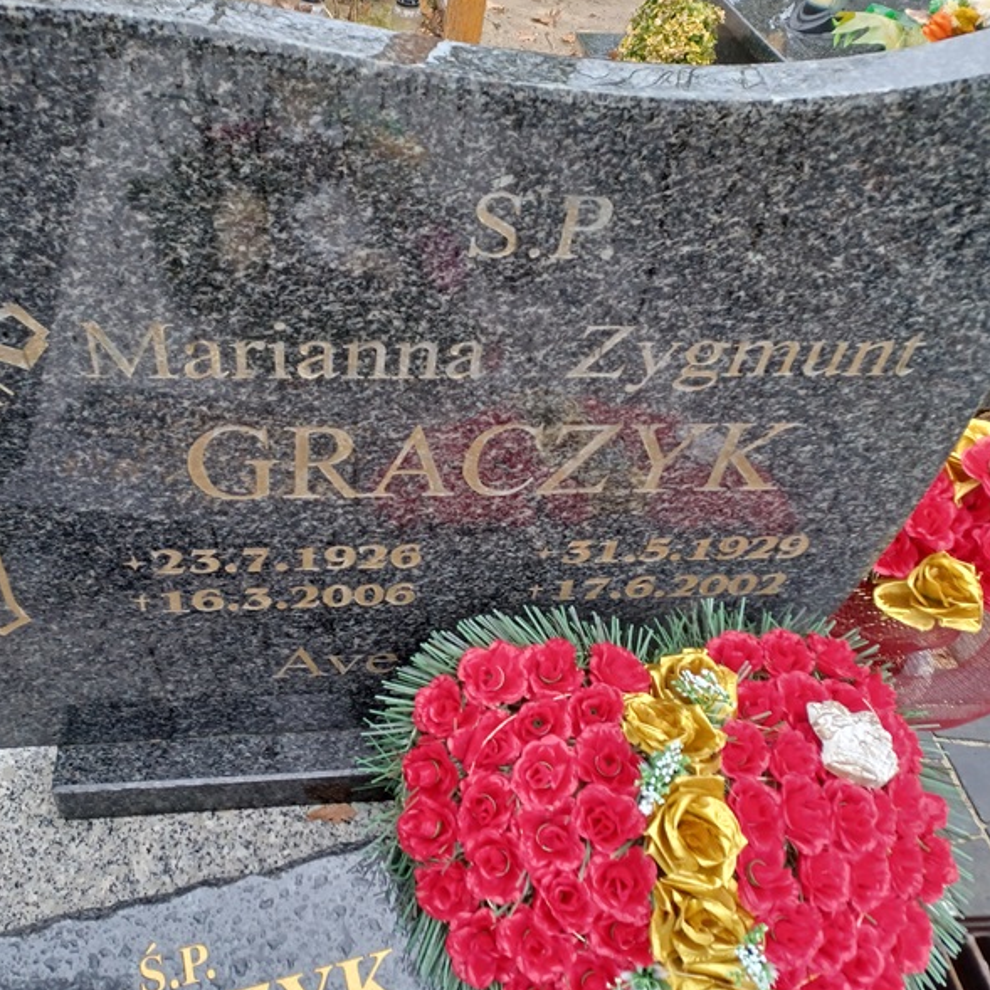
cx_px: 402
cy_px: 496
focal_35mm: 30
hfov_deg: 53.7
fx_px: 971
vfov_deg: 54.0
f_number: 1.8
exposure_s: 1/50
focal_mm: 4.6
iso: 160
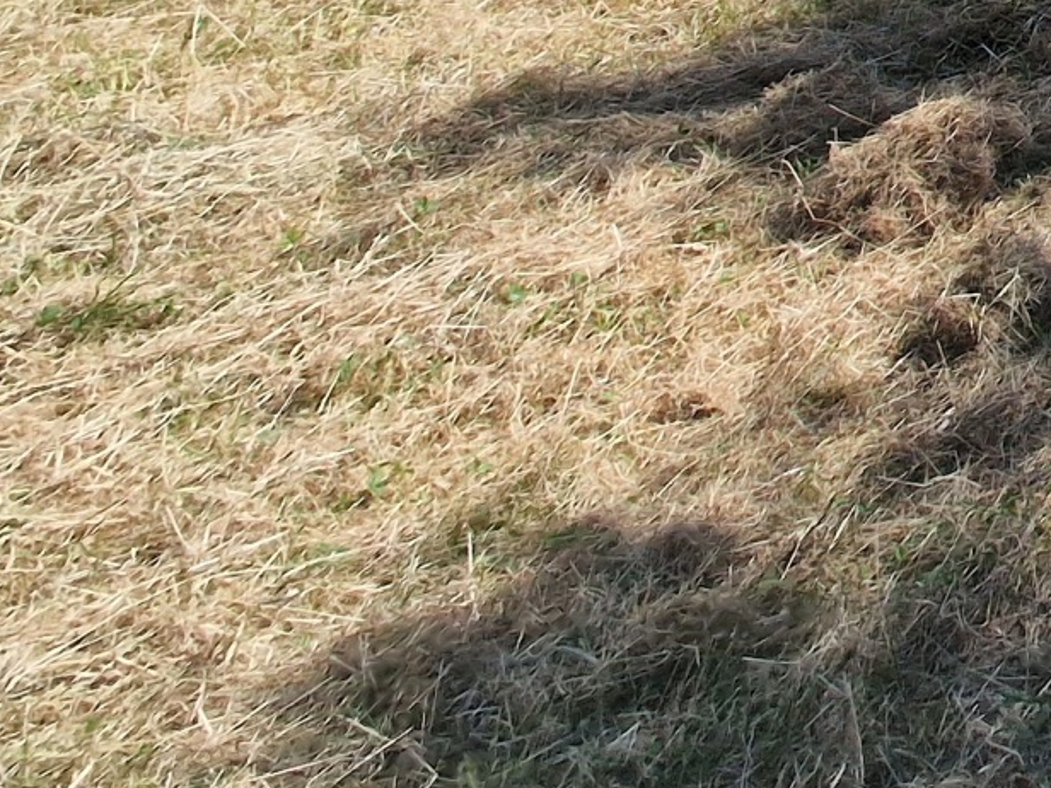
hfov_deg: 20.8
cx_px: 1983
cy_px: -744
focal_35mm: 54
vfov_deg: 18.7
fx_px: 1640
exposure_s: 1/1380
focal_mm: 2.2
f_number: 2.2
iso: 50
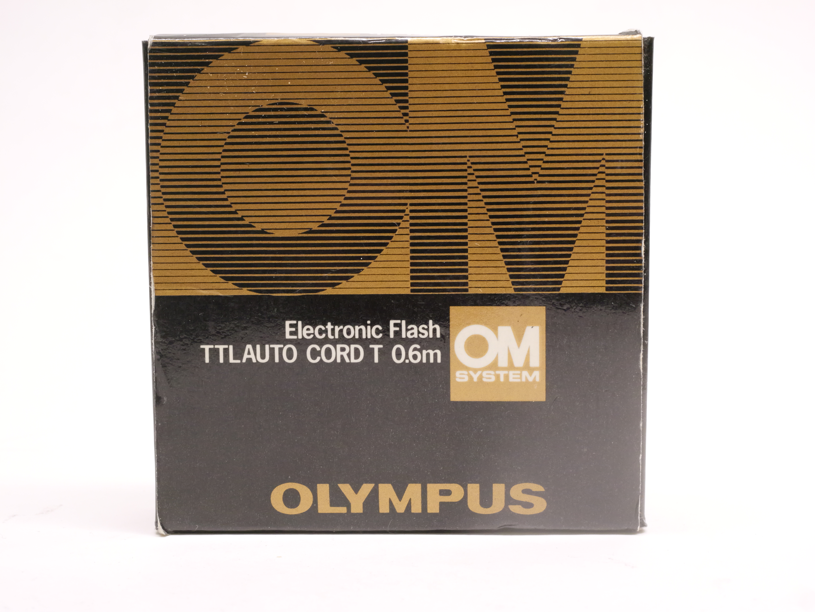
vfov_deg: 24.4
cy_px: 306
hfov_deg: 32.2
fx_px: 1413
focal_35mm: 60
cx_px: 408
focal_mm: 30
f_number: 9
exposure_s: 1/50
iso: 2500
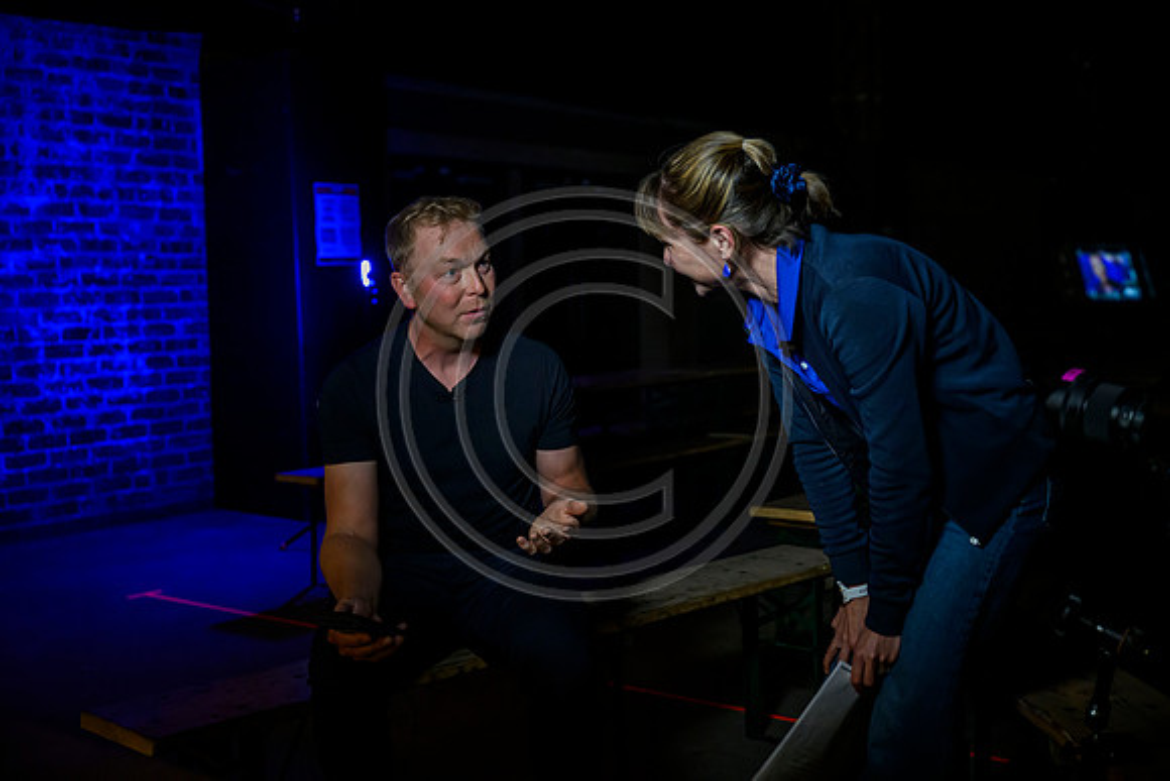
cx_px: 585
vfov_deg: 31.9
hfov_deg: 46.4
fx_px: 1365
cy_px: 390
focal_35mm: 42
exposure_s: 1/125
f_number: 2.8
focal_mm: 42
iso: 6400
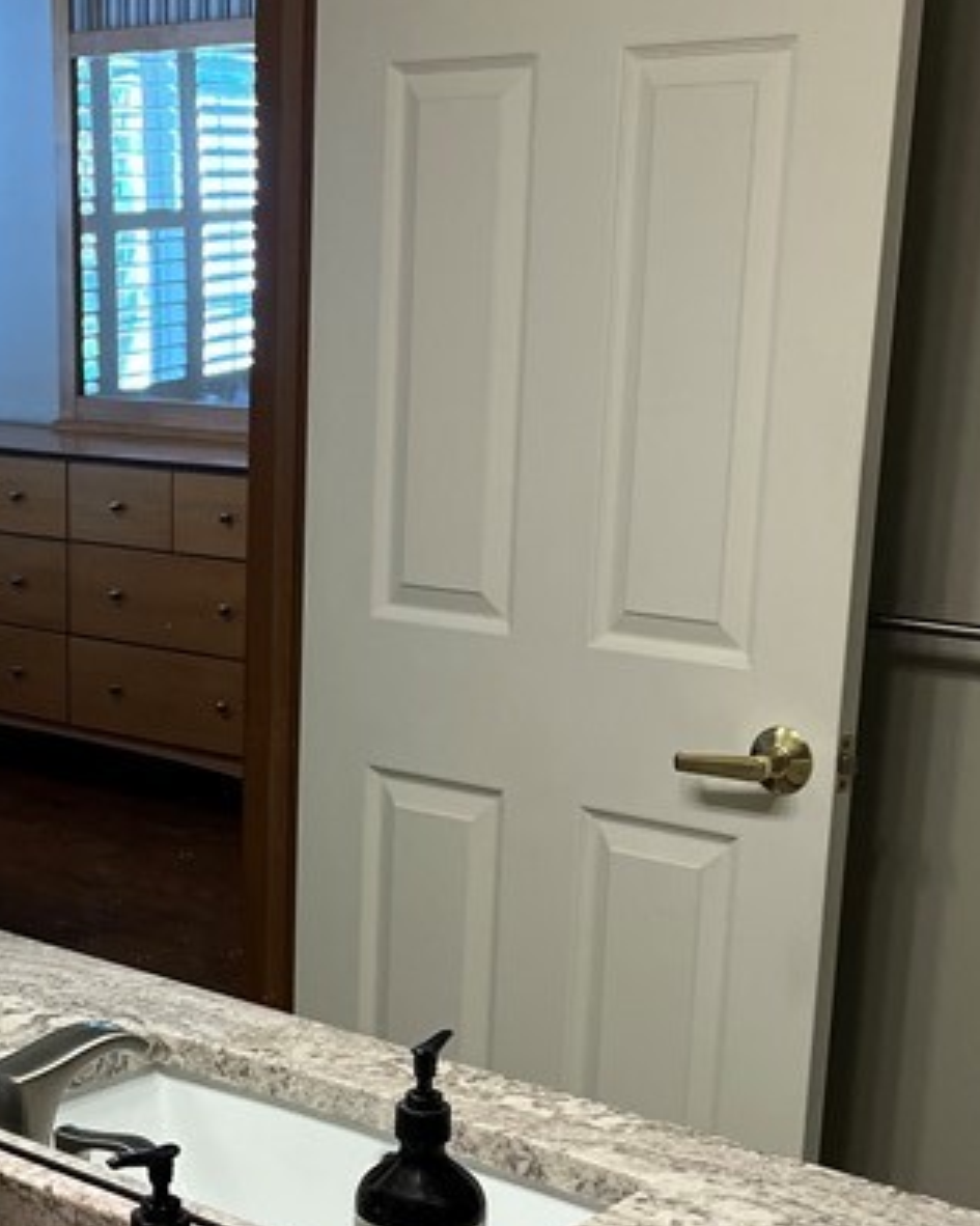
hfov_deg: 22.3
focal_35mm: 66
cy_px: 921
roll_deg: +1.1
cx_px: 22
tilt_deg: -16.8
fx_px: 2394
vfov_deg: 28.3
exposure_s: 1/120
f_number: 1.6
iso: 125
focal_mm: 5.1
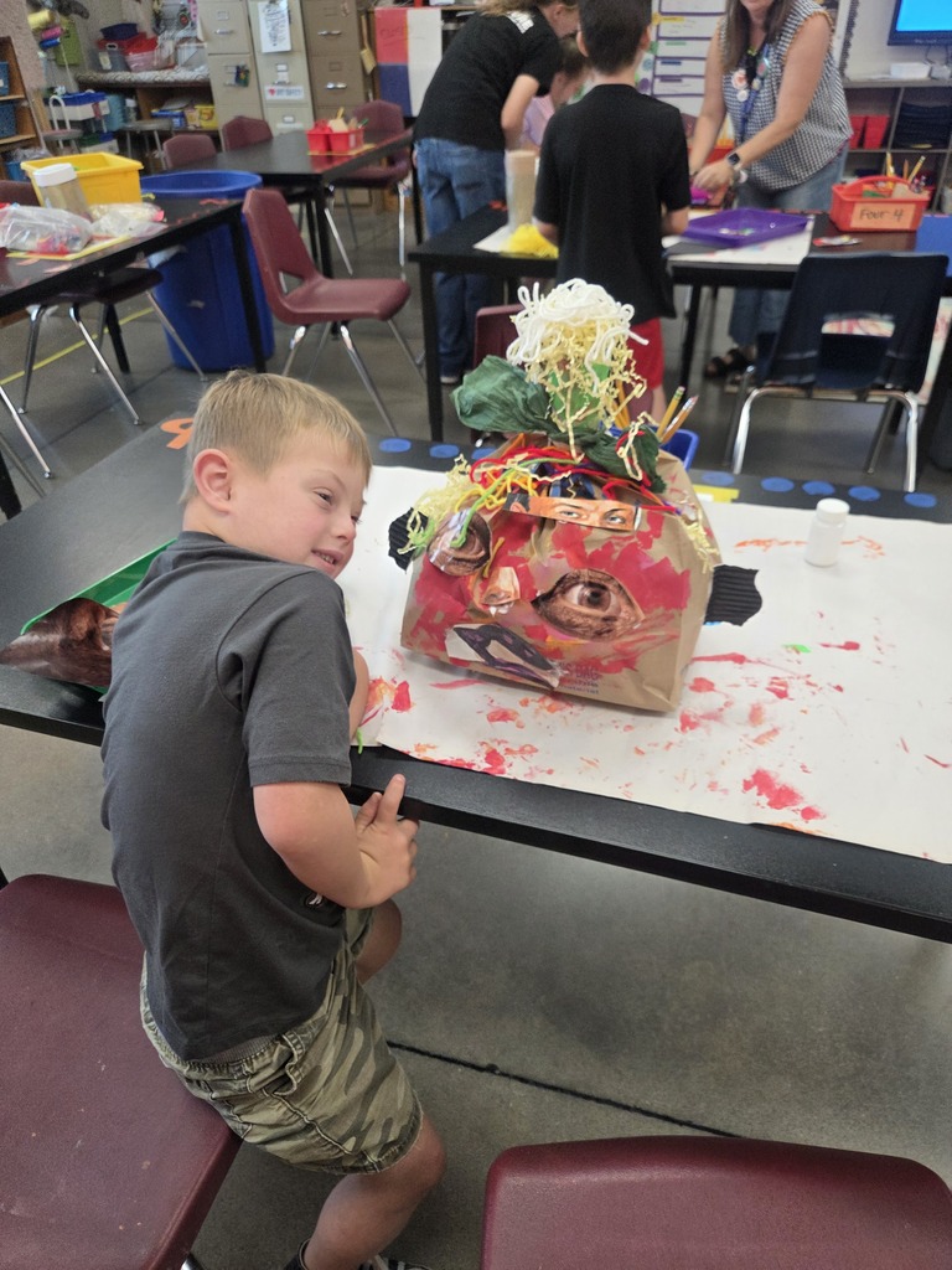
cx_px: 476
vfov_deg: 73.9
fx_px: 843
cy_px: 635
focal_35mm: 23
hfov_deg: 58.9
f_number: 1.8
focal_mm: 5.4
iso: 320
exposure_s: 1/120
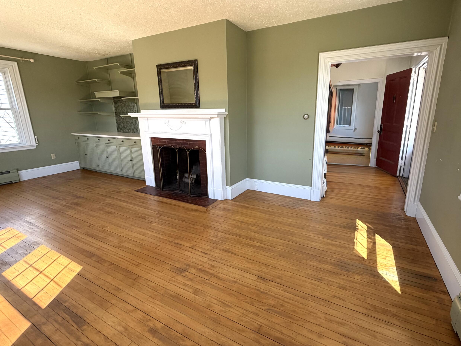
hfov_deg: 90.8
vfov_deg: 74.7
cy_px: 164
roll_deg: +0.7
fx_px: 226
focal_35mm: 17
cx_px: 252
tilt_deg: -13.3
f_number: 2.2
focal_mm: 2.22
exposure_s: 1/121
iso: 125
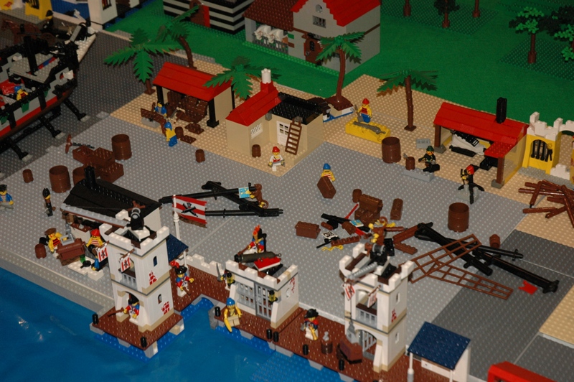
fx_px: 1195
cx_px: 287
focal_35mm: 75
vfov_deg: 18.2
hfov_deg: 27.0
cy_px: 191
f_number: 5.6
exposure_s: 1/200
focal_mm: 50
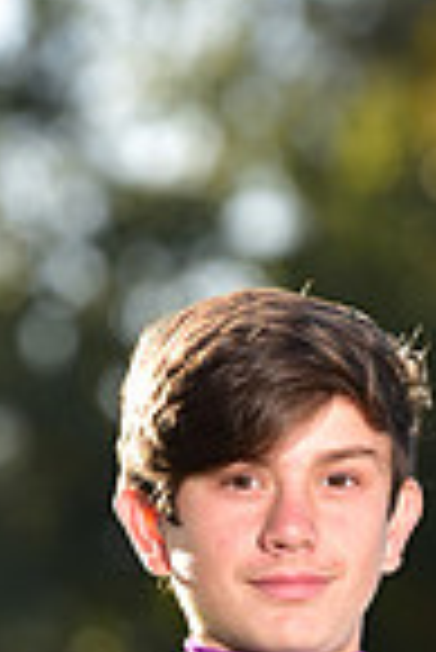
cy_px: 949
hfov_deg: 1.7
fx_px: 14534
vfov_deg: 2.6
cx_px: 321
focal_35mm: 802
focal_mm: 200
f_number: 5
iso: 80
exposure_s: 1/200
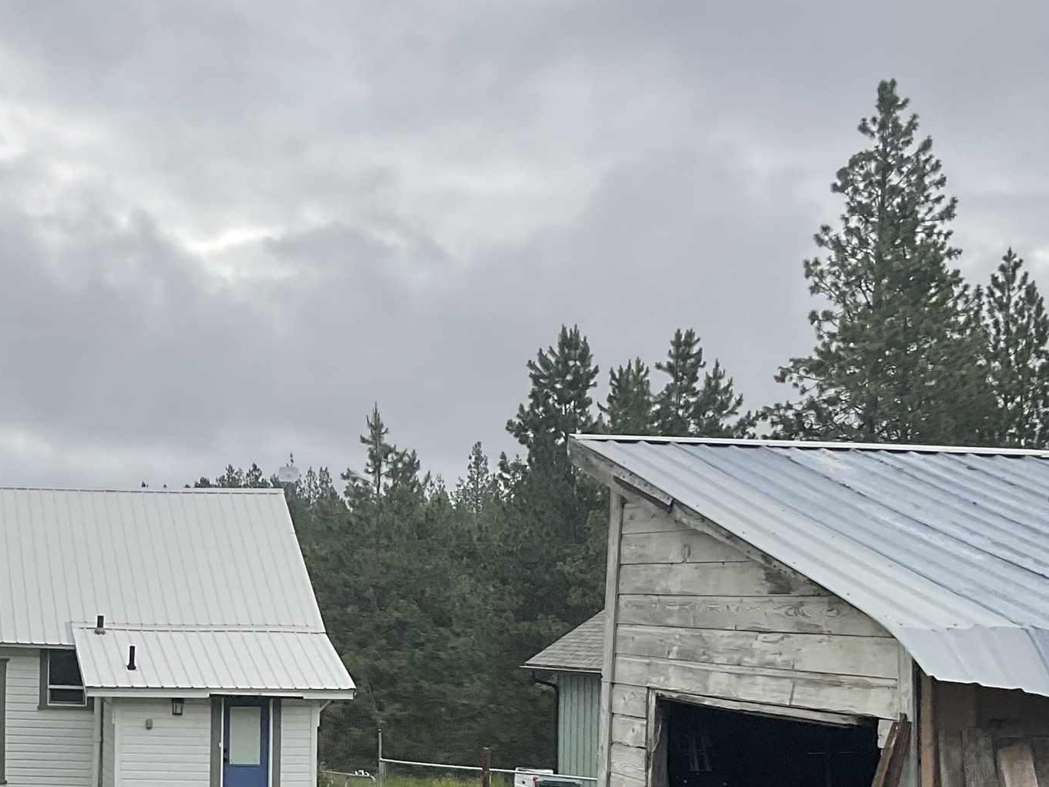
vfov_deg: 22.0
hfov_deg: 29.1
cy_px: 727
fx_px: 1970
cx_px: 186
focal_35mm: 65
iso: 16
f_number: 1.8
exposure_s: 1/1984
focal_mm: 3
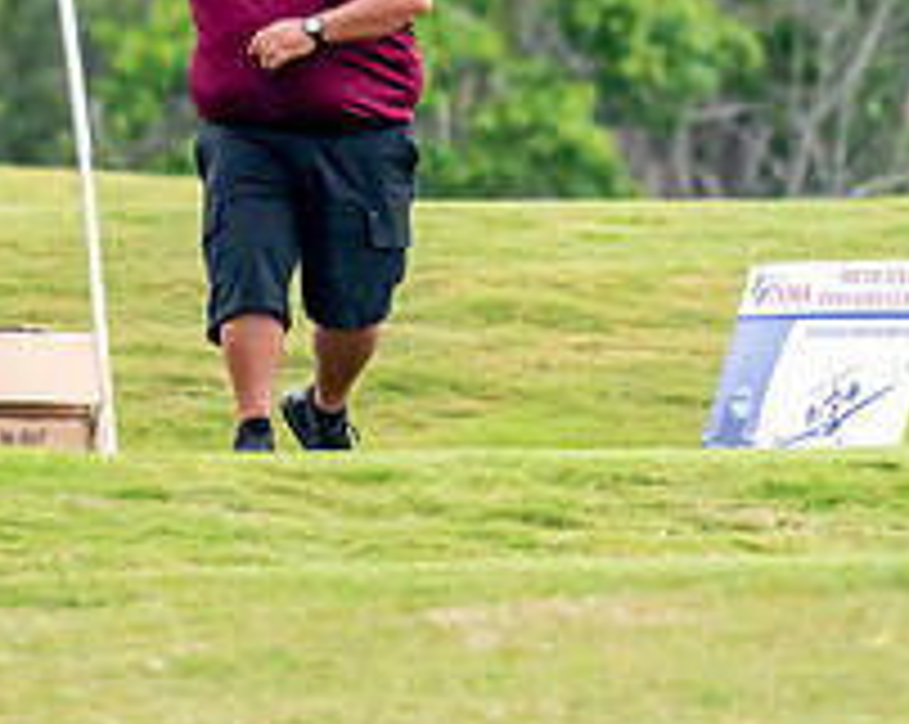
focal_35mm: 1822
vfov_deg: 0.8
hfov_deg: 1.1
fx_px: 48946
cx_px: 279
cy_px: -34
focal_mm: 450
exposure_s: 1/2000
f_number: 5.6
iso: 2800
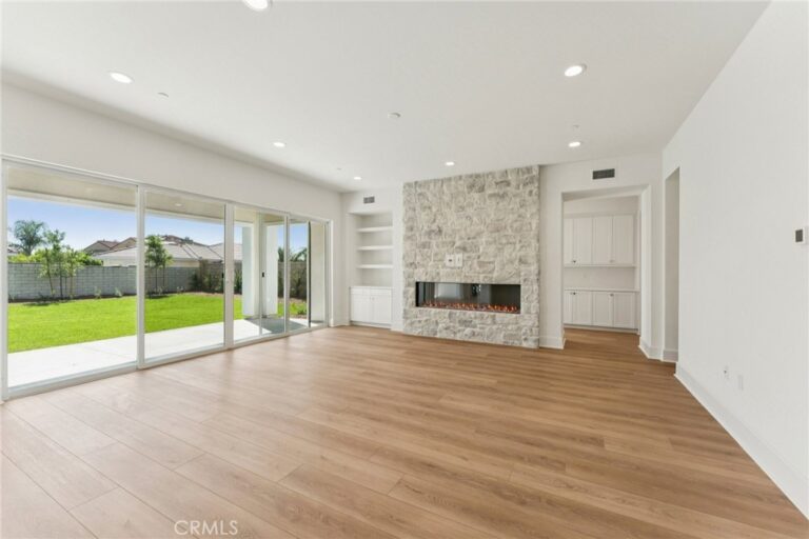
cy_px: 270
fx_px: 315
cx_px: 404
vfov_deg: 81.2
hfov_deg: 104.3
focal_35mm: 14
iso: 125
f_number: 8
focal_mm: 14
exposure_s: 1/60
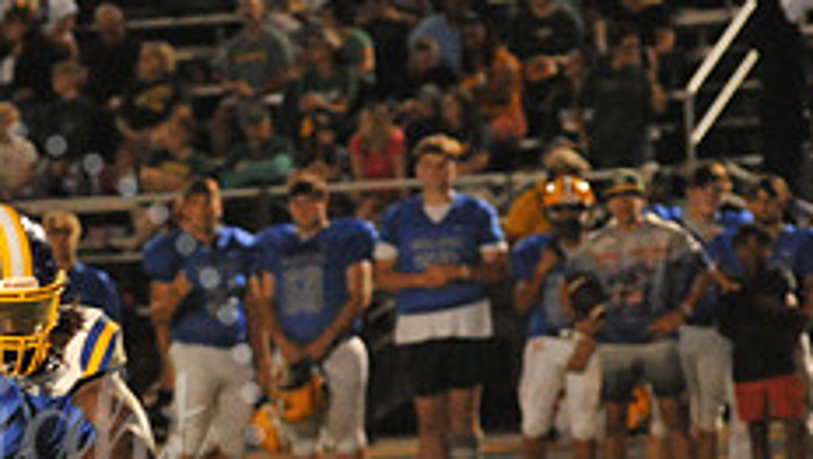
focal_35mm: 523
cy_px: 441
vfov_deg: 2.3
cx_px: -70
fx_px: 11285
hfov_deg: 4.1
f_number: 6.3
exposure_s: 1/200
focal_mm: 200
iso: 6400
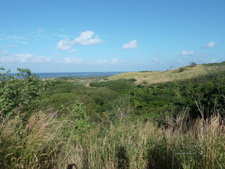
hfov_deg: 69.4
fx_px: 162
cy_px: 84
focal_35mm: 25
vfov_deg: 54.9
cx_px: 112
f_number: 4.5
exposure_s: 1/500
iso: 80
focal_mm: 4.1
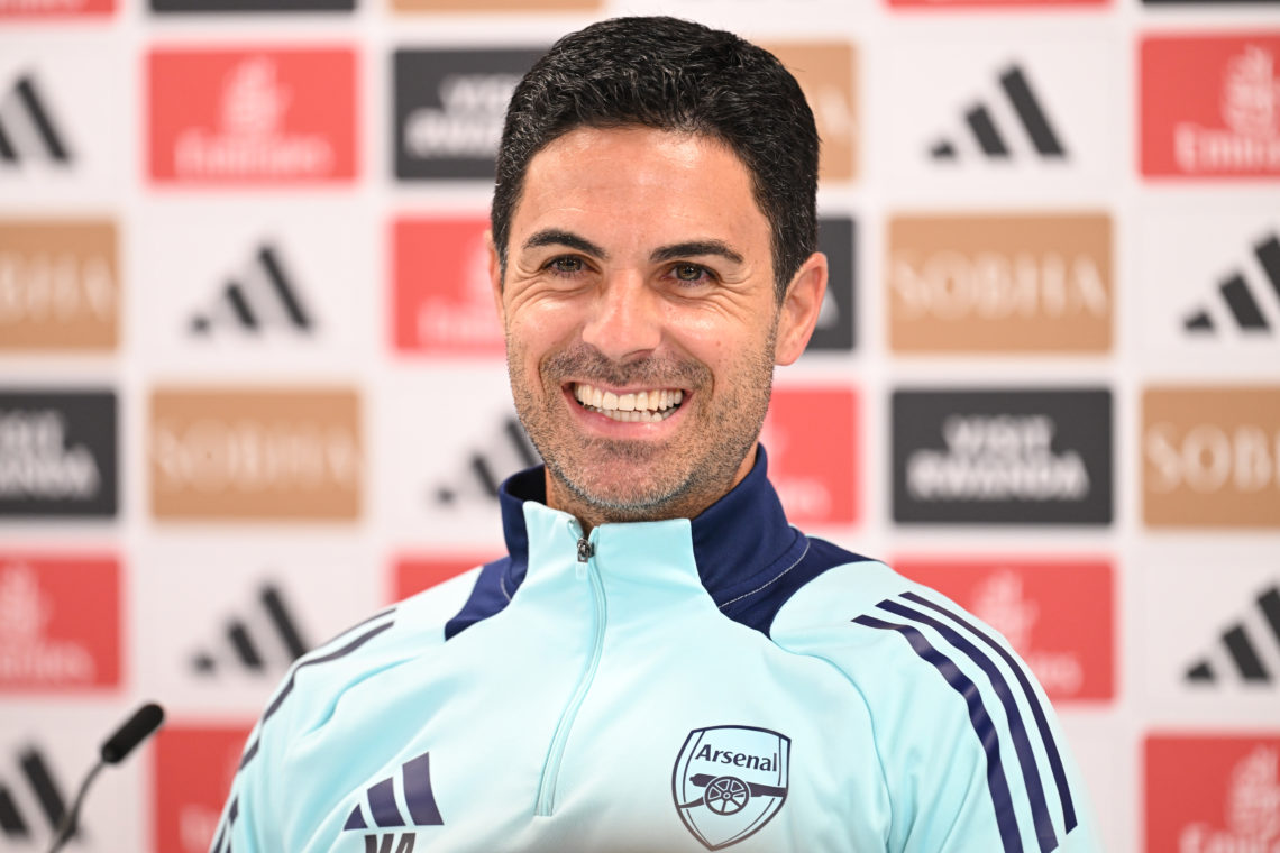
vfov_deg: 3.4
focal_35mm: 400
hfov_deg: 5.2
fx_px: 14221
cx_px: 640
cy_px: 426
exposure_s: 1/320
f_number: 3.2
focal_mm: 400
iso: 1600
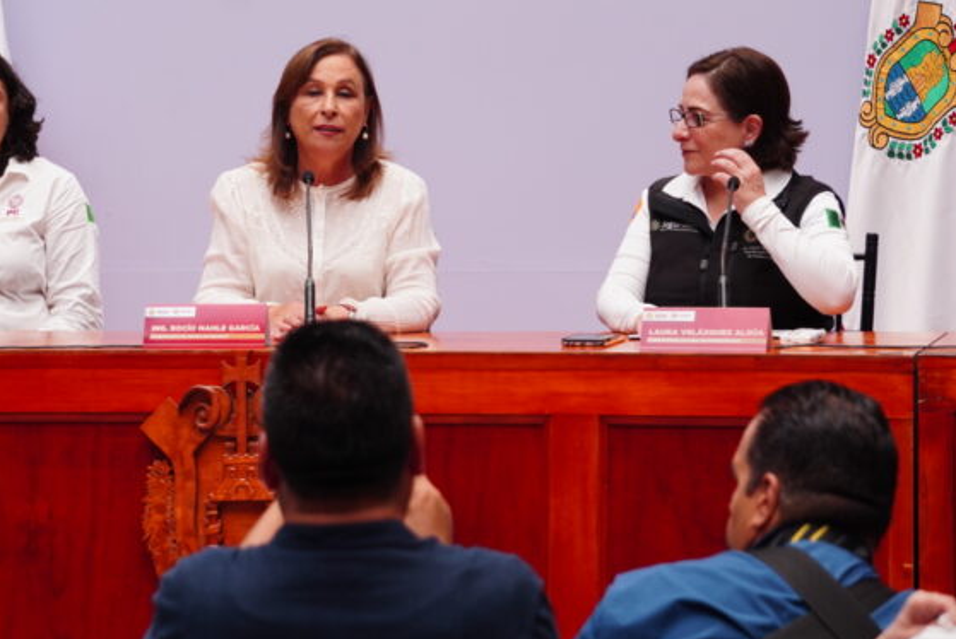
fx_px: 5476
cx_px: 354
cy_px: 247
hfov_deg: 10.0
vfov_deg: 6.7
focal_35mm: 206
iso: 320
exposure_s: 1/400
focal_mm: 100
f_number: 5.6
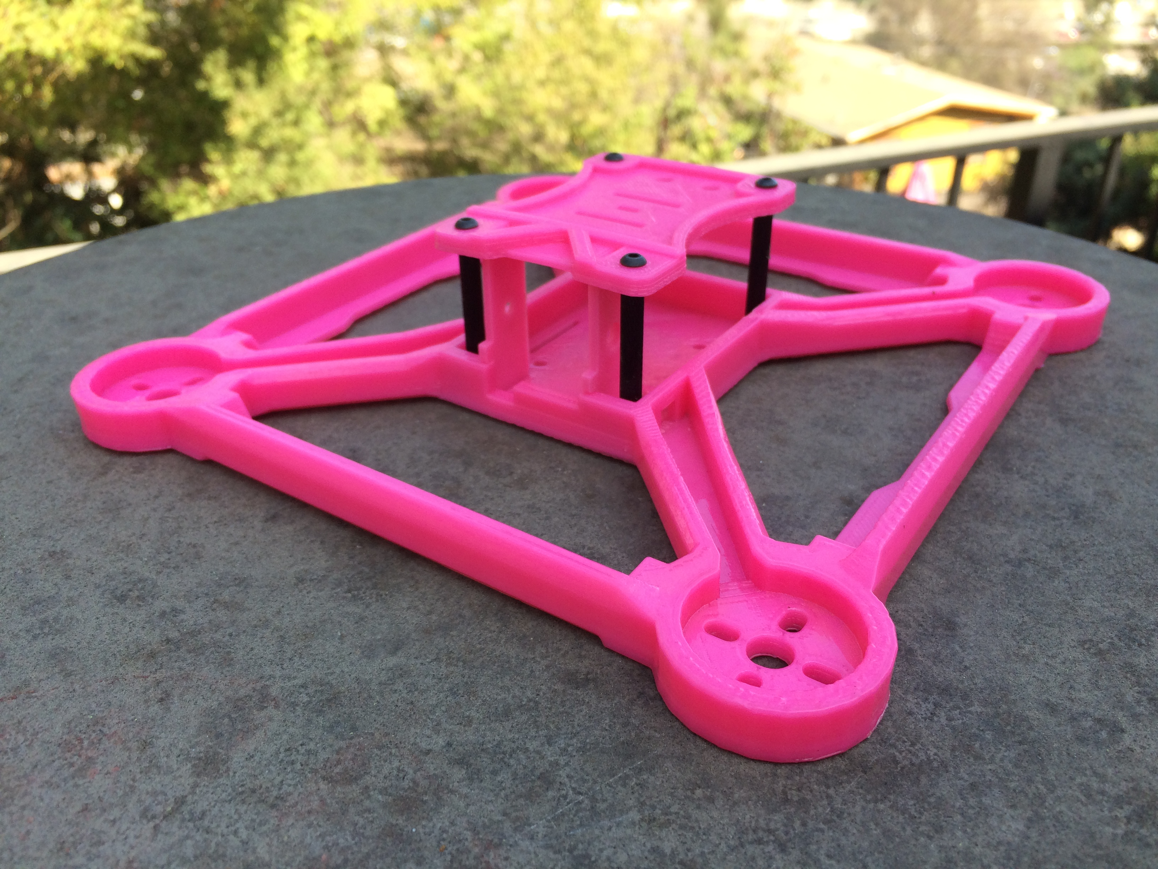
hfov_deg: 61.7
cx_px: 579
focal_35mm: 29
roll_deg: +0.9
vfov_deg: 48.2
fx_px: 970
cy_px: 434
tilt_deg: -32.2
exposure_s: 1/402
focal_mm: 4.15
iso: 32
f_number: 2.2
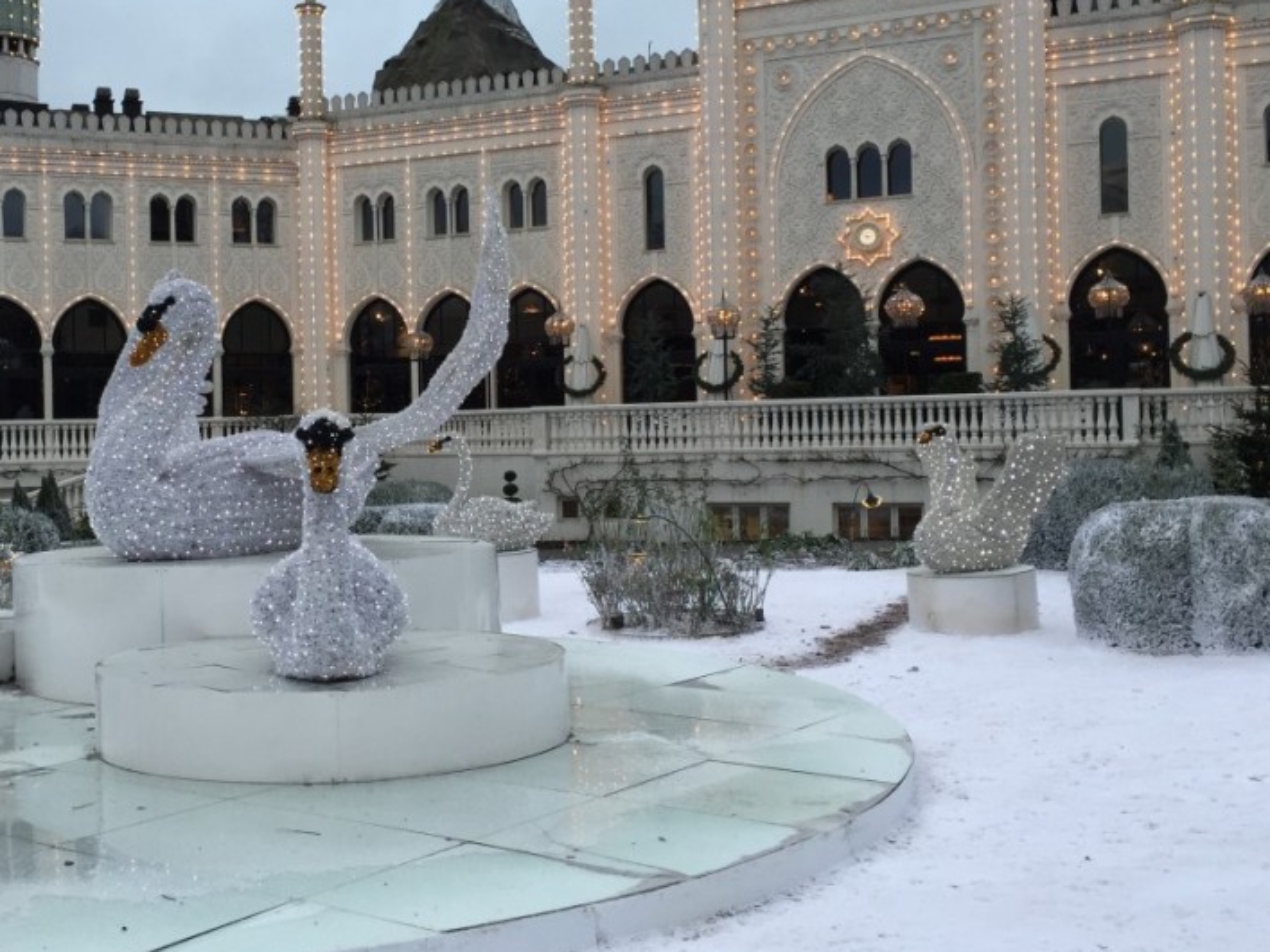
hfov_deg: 44.4
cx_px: 471
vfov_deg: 34.3
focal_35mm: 42
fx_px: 1541
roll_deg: +1.5
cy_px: 426
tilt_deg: -0.4
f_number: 2.2
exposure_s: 1/120
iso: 50
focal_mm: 4.15
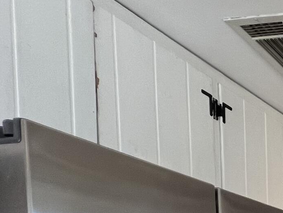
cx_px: 536
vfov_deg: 21.3
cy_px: 334
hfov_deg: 20.6
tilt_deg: -2.9
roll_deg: +1.3
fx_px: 458
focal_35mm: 56
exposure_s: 1/120
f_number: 1.8
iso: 80
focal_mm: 1.57
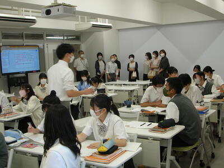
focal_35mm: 45
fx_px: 291
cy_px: 84
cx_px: 112
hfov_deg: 42.1
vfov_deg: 32.2
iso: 50
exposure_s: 1/24.3
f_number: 3.1
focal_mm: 7.5
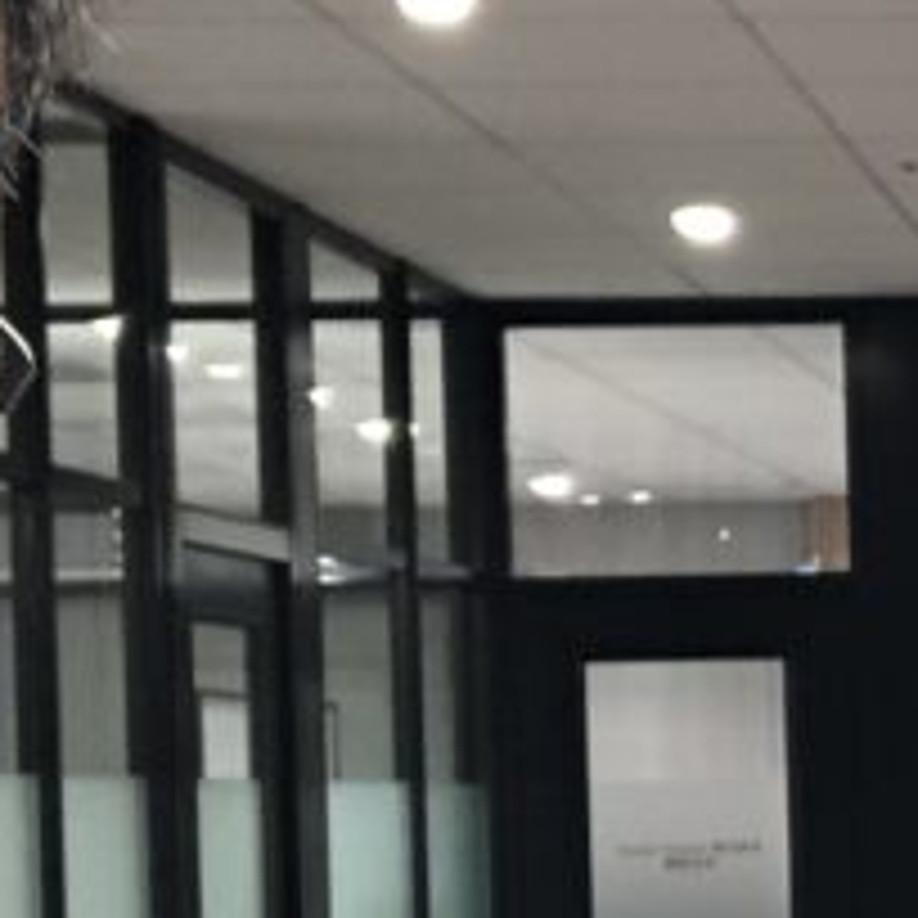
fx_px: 4260
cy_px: 853
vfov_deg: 12.2
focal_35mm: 142
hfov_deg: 11.4
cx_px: 1678
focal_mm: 2.87
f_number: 2.2
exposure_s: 1/59
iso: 200
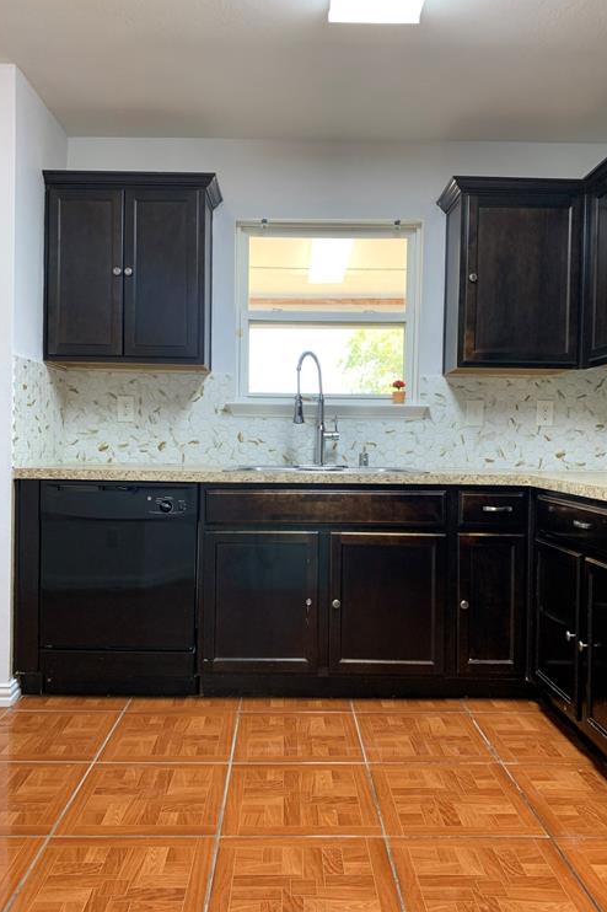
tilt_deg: -0.9
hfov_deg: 46.3
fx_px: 709
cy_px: 461
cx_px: 283
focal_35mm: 28
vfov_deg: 65.5
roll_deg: -1.2
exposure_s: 1/60
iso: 125
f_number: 1.8
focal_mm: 4.25
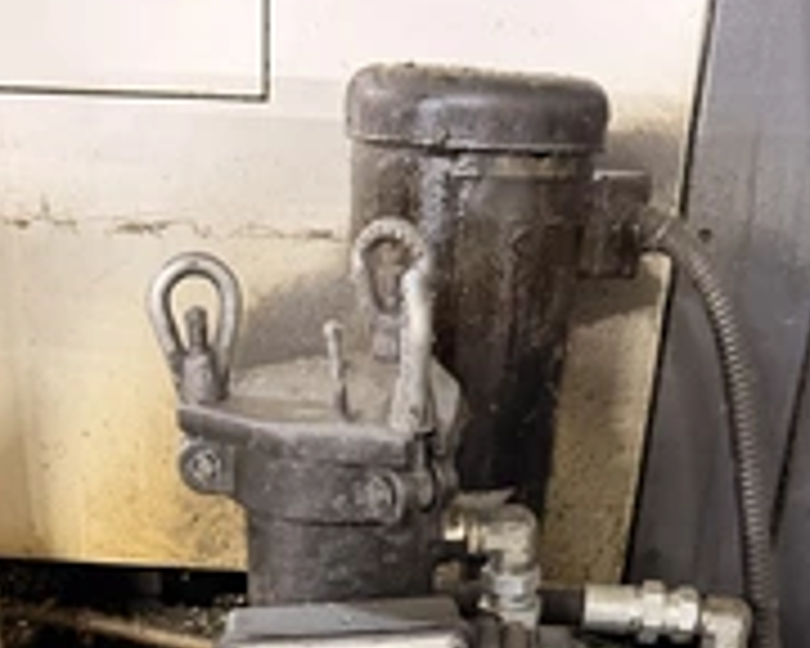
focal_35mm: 52
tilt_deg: -29.2
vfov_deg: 25.8
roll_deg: -2.2
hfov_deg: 35.9
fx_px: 1247
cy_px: 796
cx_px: 346
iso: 1000
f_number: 1.78
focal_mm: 6.76
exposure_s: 1/40
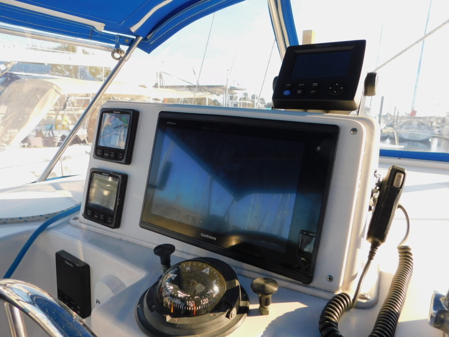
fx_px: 298
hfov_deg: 73.9
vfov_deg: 58.9
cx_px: 224
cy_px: 168
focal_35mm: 23
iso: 125
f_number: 3
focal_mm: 4
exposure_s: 1/500
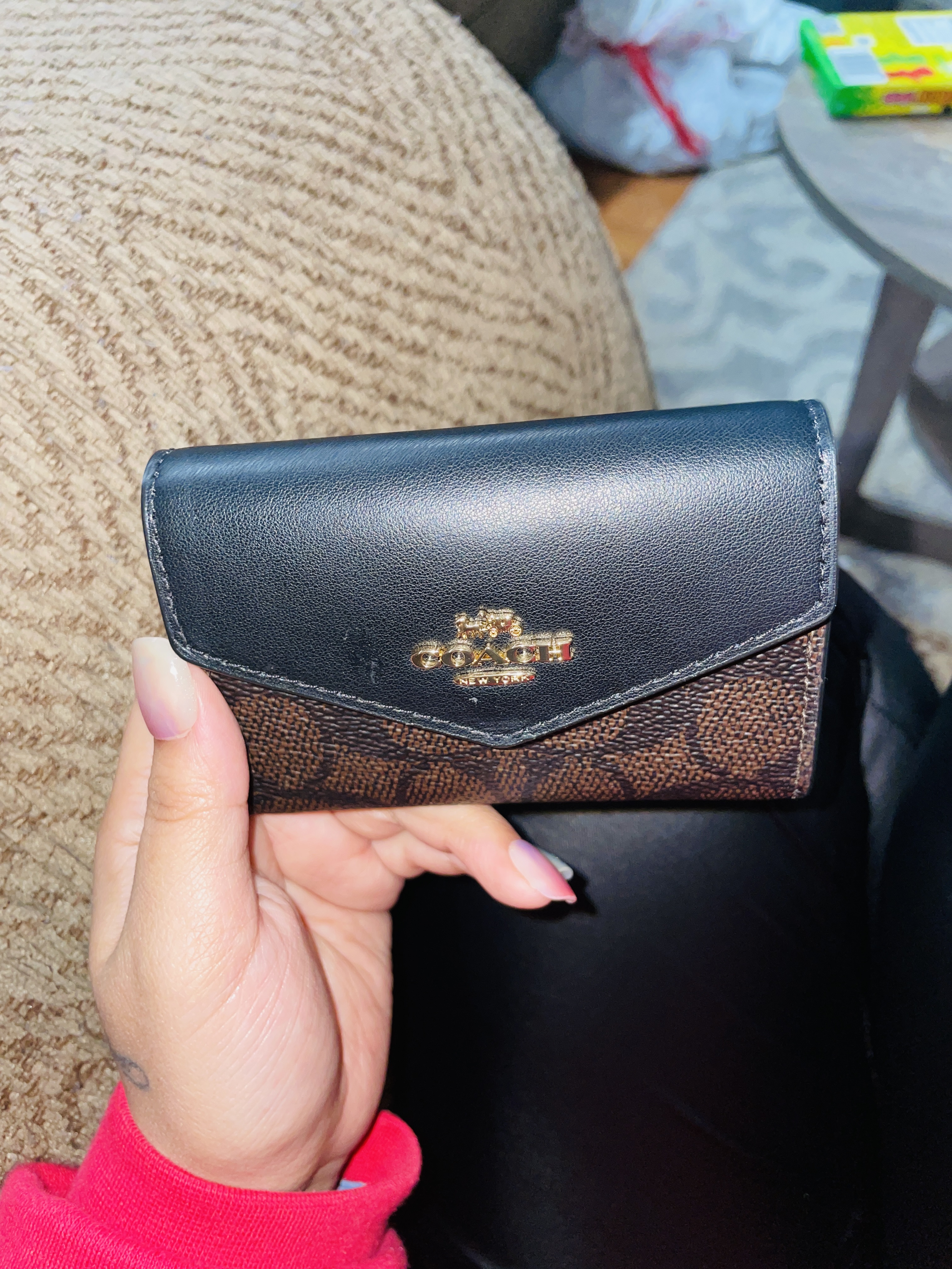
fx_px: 953
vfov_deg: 67.3
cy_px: 634
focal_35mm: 26
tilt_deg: -56.1
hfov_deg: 53.1
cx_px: 476
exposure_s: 1/15
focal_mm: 4.2
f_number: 1.6
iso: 50
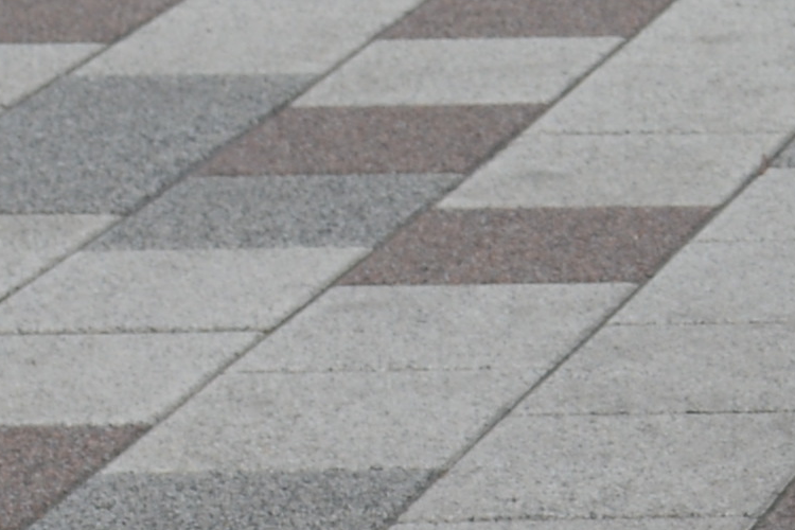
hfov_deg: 5.7
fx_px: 7684
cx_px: 1945
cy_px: -69
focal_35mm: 348
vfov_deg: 3.9
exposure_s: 1/250
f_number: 8
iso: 125
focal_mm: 29
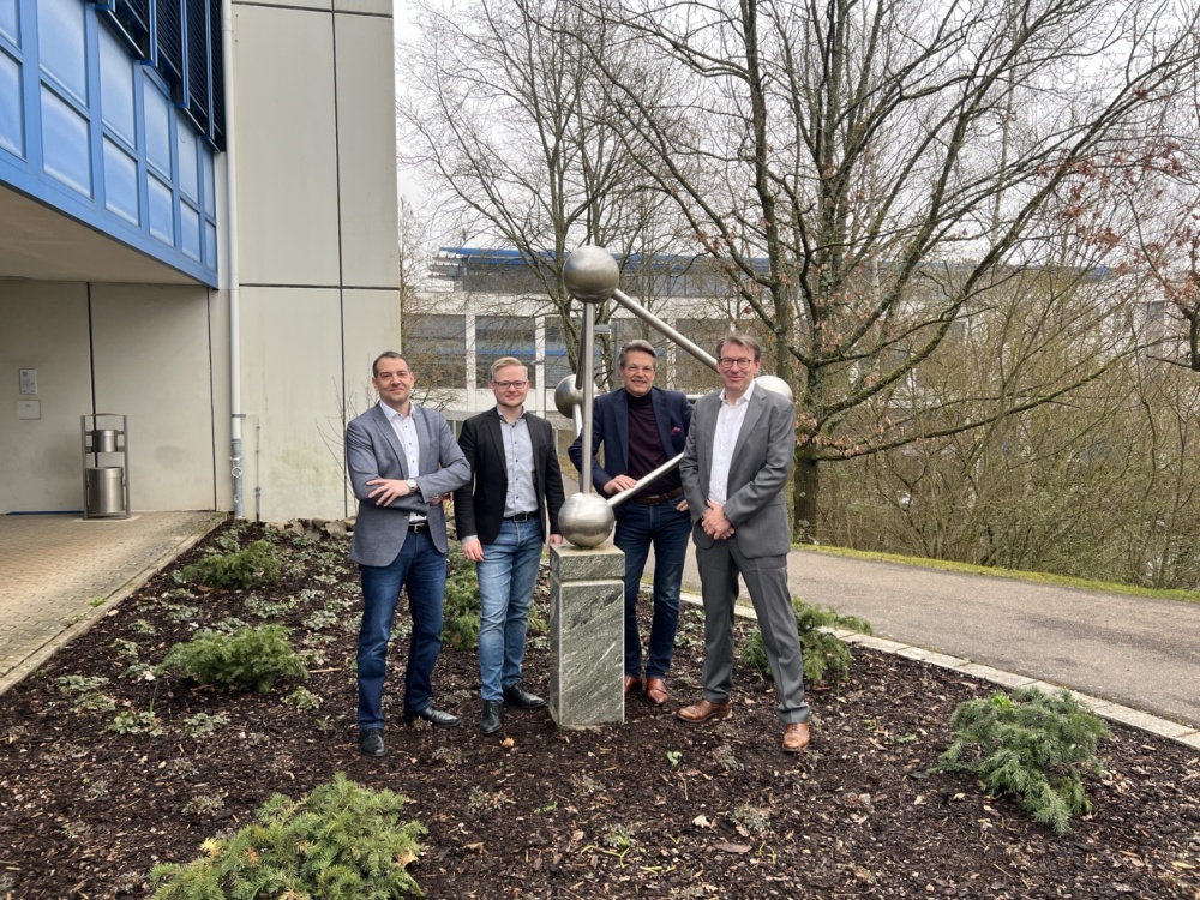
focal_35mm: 26
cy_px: 450
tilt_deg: -3.0
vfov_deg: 53.1
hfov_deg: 67.3
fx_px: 901
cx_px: 600
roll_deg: +0.1
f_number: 1.5
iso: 50
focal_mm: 5.7
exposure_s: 1/424
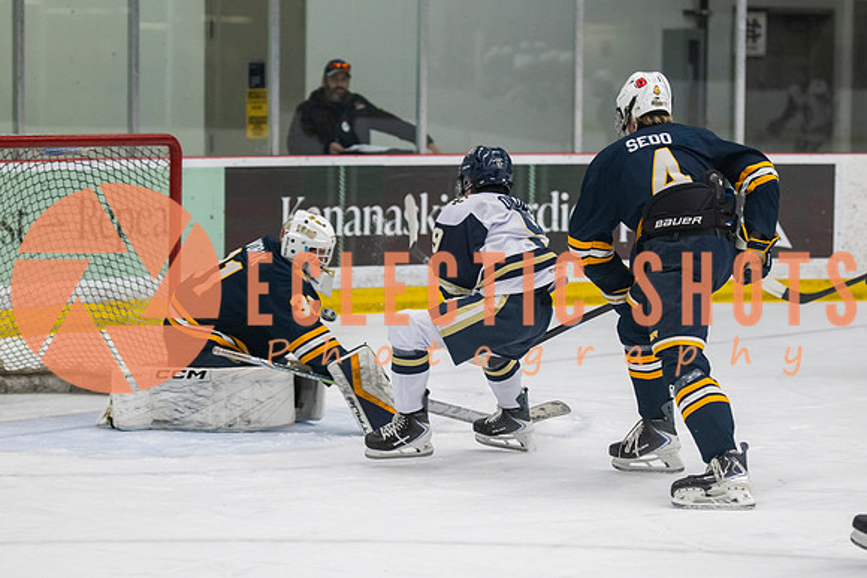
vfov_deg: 8.6
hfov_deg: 12.8
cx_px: 472
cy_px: 351
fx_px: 3853
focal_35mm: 160
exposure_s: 1/640
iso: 2000
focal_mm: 100
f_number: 3.2
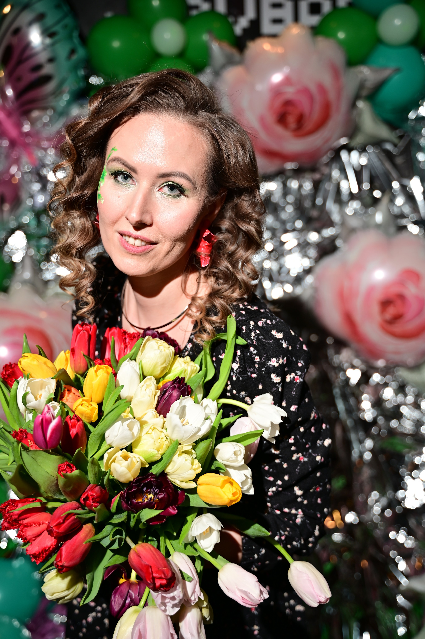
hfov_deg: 31.1
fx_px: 762
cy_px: 320
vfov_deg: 45.5
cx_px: 212
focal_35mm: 43
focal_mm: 43
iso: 125
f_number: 2.8
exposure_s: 1/200
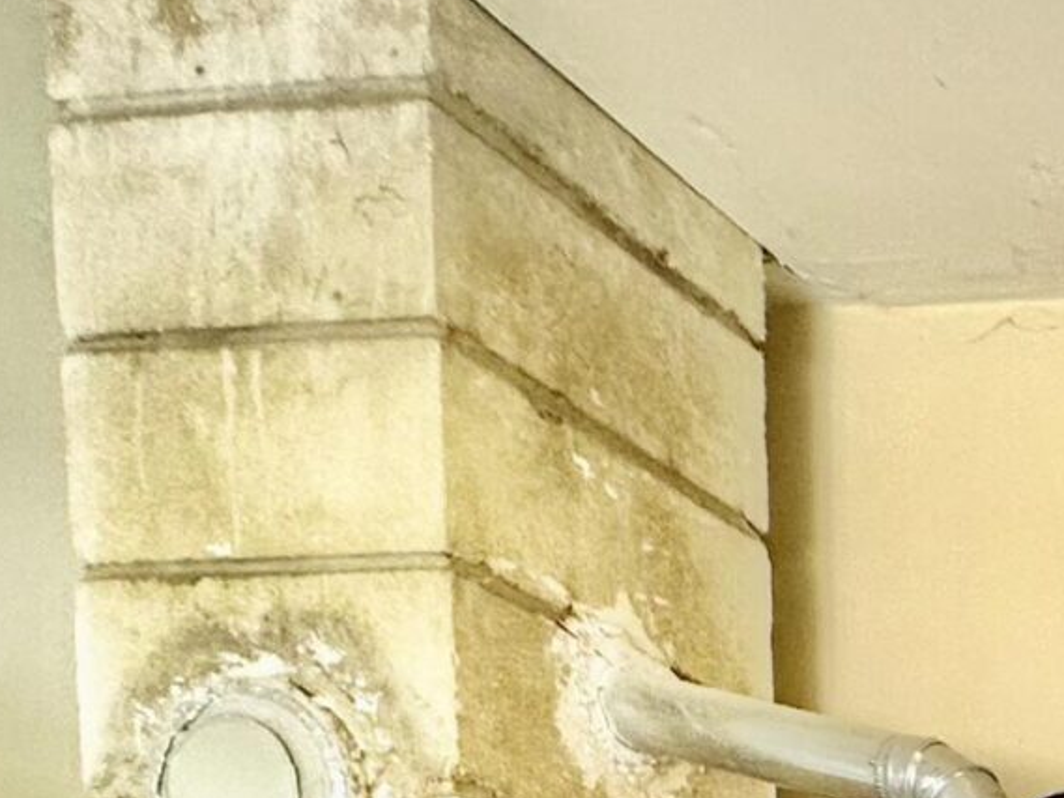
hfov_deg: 19.2
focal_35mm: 63
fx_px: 1937
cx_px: 2098
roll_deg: -0.3
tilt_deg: -3.0
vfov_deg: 16.7
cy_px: 1645
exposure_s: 1/120
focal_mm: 2.22
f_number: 2.2
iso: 64
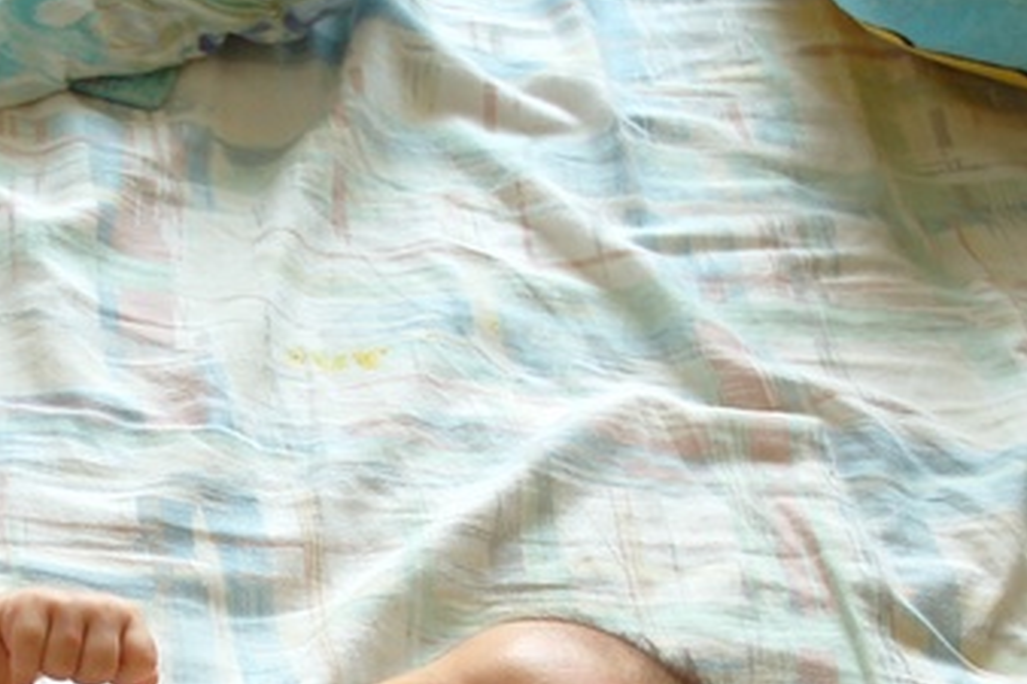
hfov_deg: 17.7
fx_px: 3237
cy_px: 798
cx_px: 61
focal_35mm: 114
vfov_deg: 11.8
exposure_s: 1/20
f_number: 3.8
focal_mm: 25
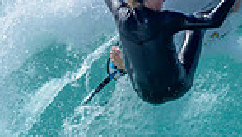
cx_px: 175
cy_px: 105
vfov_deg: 0.3
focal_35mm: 3797
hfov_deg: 0.6
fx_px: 24387
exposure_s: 1/2000
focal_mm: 800
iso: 360
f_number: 6.3
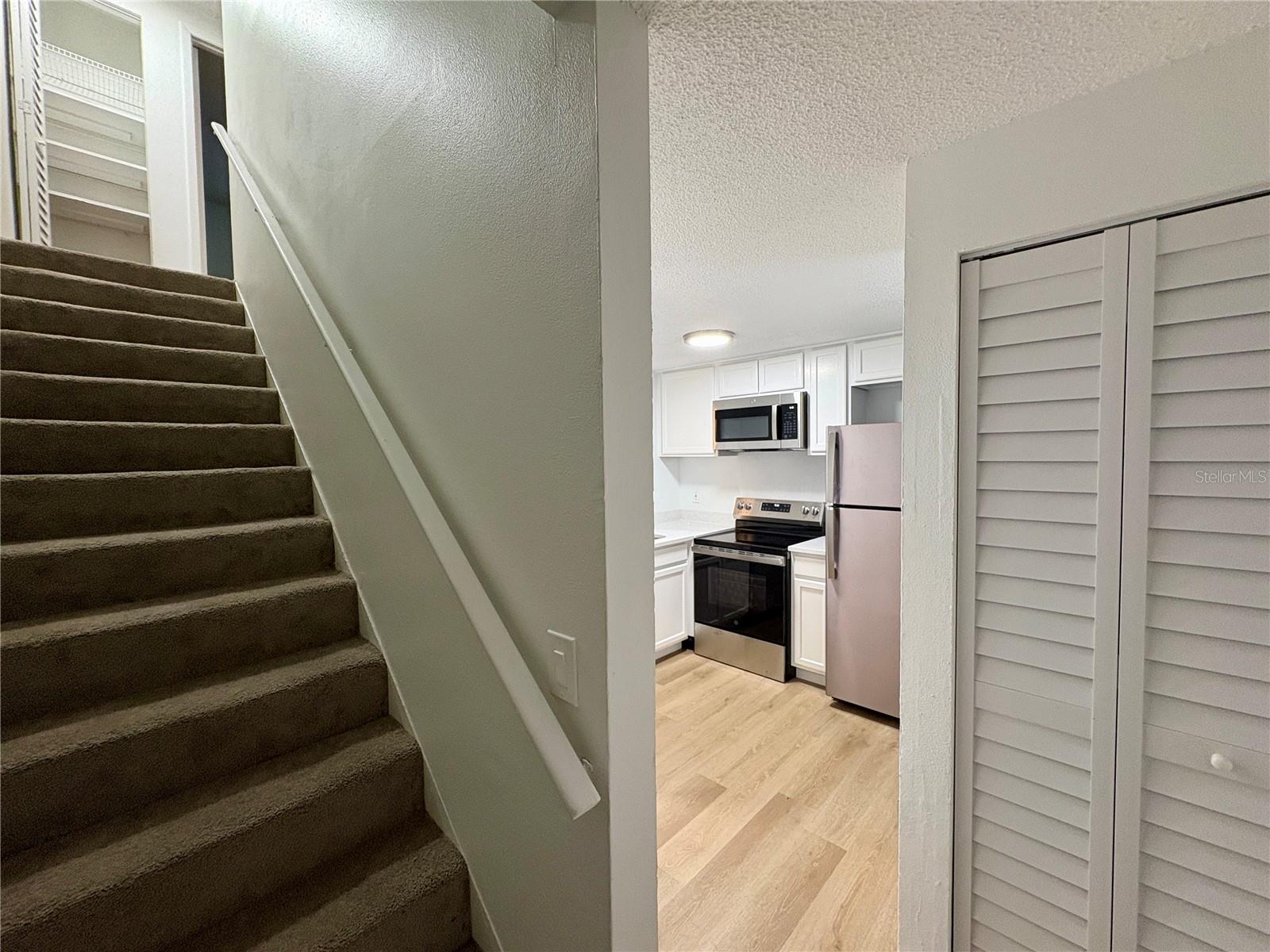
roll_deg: +1.4
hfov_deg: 102.1
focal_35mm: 14
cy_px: 476
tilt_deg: -2.2
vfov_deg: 85.7
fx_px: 514
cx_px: 635
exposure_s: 1/60
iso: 250
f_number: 2.2
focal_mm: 2.22
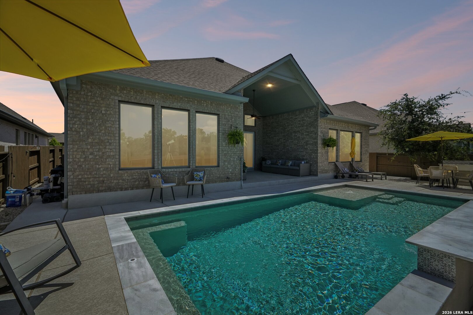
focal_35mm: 15
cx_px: 236
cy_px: 158
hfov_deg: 100.4
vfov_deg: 77.3
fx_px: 197
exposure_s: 1/2500
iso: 800
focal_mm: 15
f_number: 8
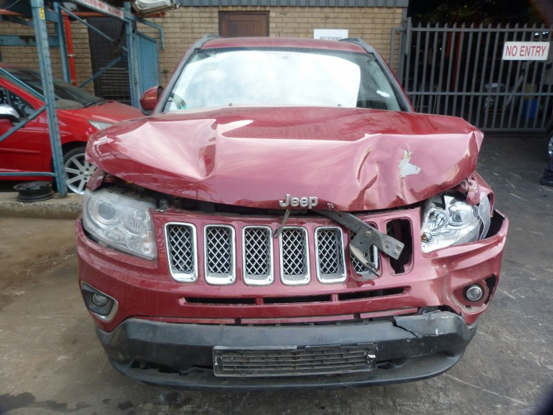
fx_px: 399
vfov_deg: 54.9
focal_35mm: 25
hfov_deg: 69.4
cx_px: 276
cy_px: 208
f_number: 2.8
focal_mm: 4.5
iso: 100
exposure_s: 1/60
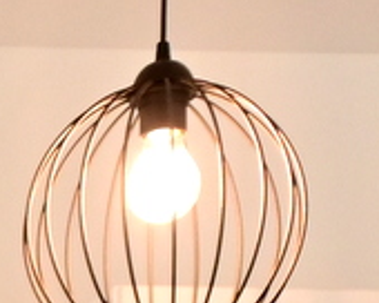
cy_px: 1132
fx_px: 2972
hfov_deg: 6.3
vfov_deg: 5.3
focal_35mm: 265
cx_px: -990
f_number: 5
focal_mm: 20
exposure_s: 1/80
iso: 640
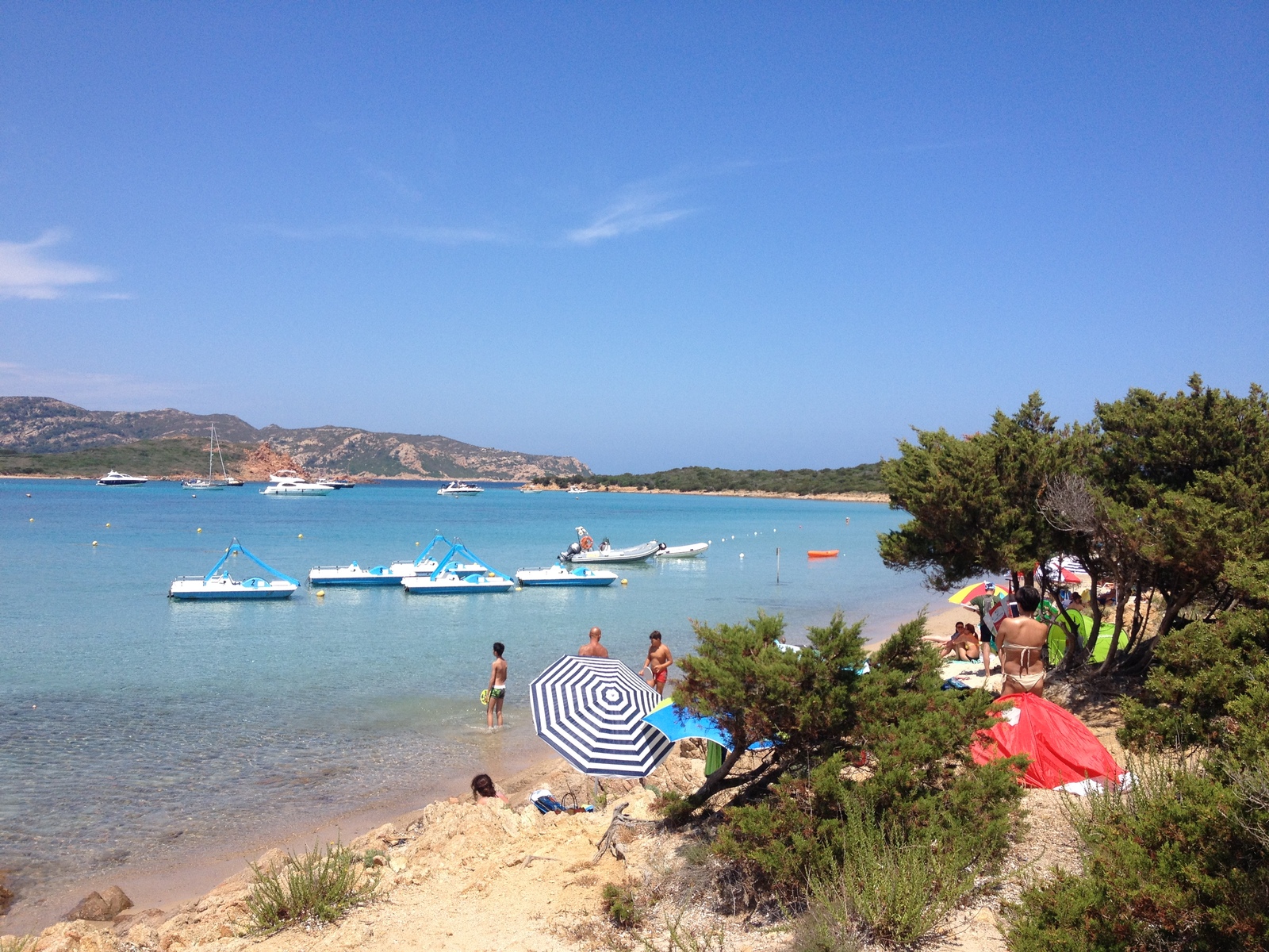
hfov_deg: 52.6
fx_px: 1283
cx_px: 634
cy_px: 476
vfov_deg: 40.7
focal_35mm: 35
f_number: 2.4
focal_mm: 4.28
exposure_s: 1/1842
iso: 50
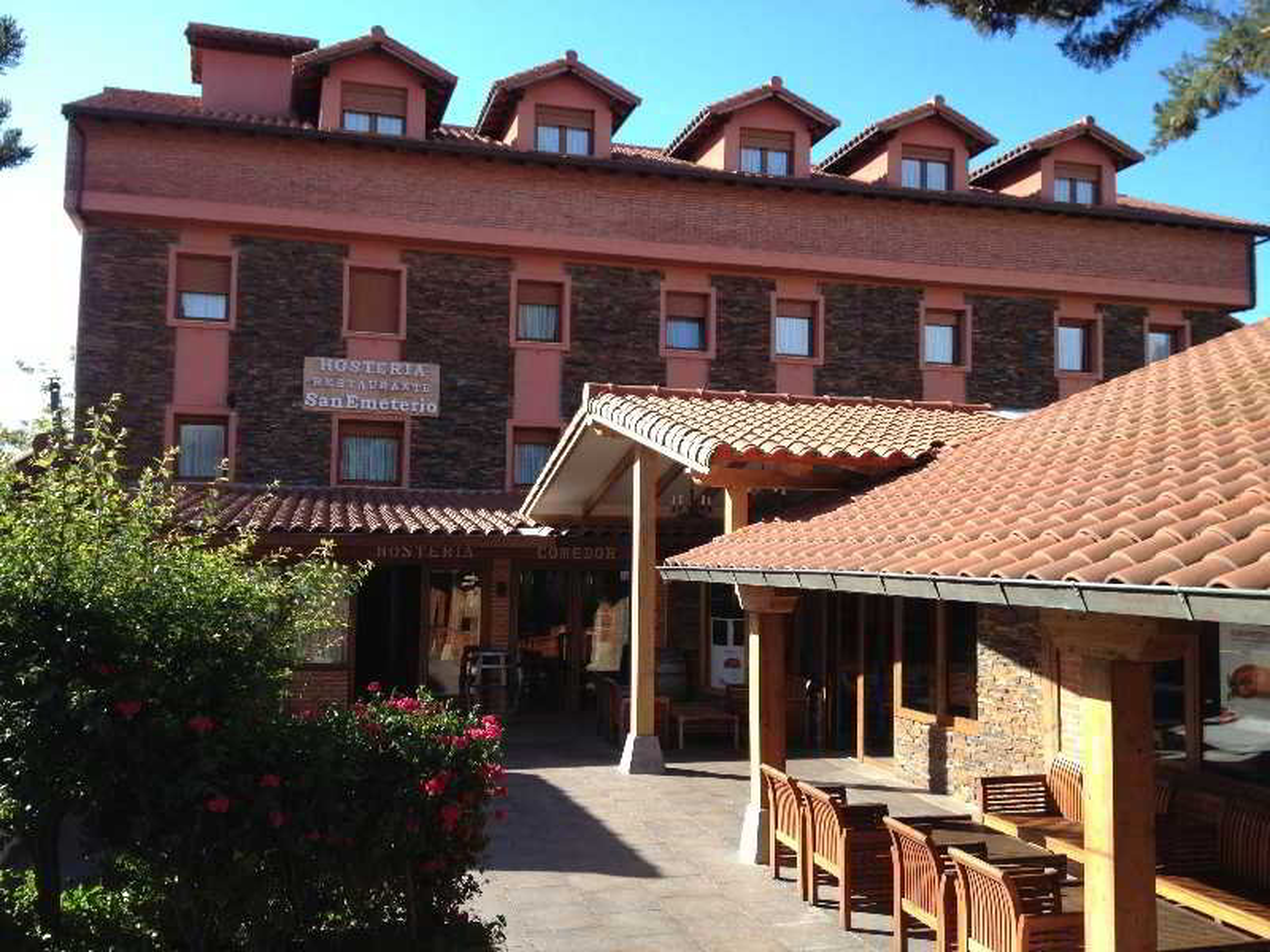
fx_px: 1284
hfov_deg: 52.6
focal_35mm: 35
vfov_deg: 40.7
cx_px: 635
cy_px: 476
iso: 50
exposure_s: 1/511
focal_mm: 4.28
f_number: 2.4
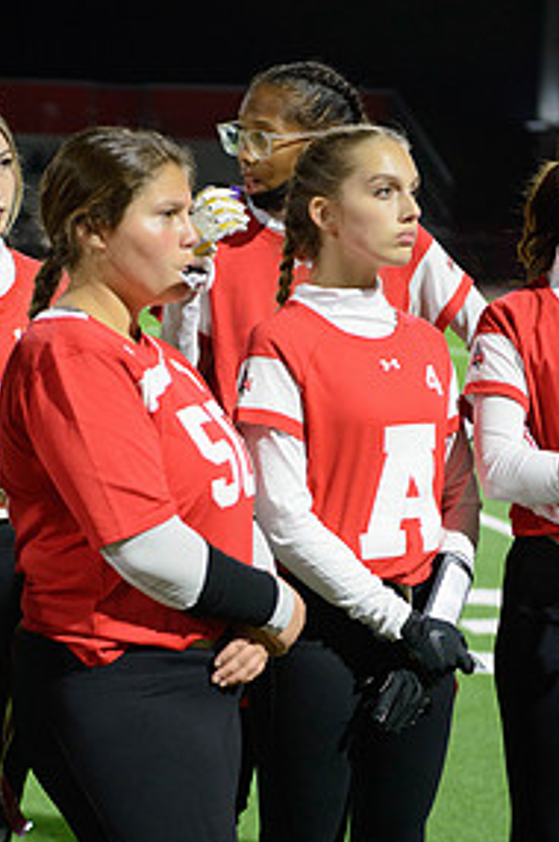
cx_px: 150
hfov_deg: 13.1
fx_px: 2428
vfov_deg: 19.6
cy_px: 583
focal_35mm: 104
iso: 3200
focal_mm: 66
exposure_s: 1/320
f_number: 2.8
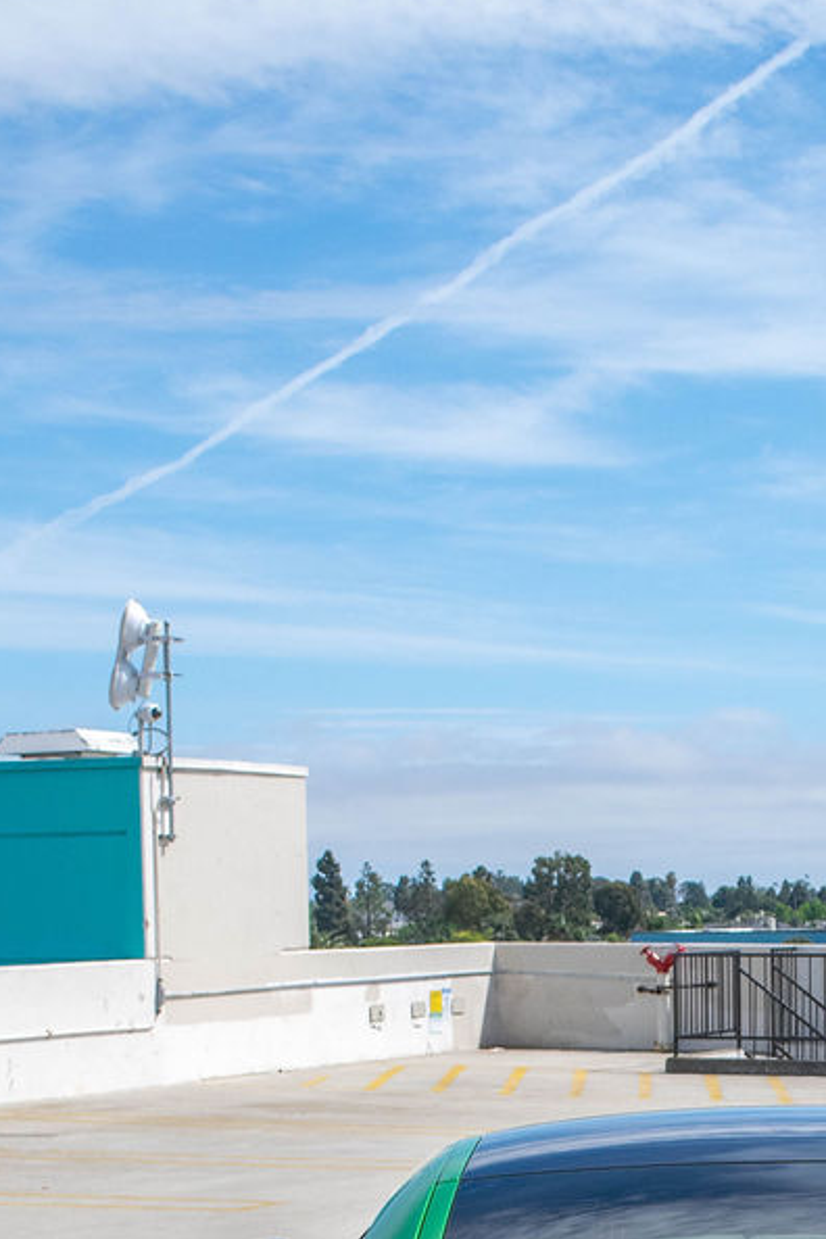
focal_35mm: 97
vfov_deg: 20.4
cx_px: 809
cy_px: 1224
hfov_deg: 13.9
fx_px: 3338
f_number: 7.1
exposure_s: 1/1600
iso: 400
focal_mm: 25
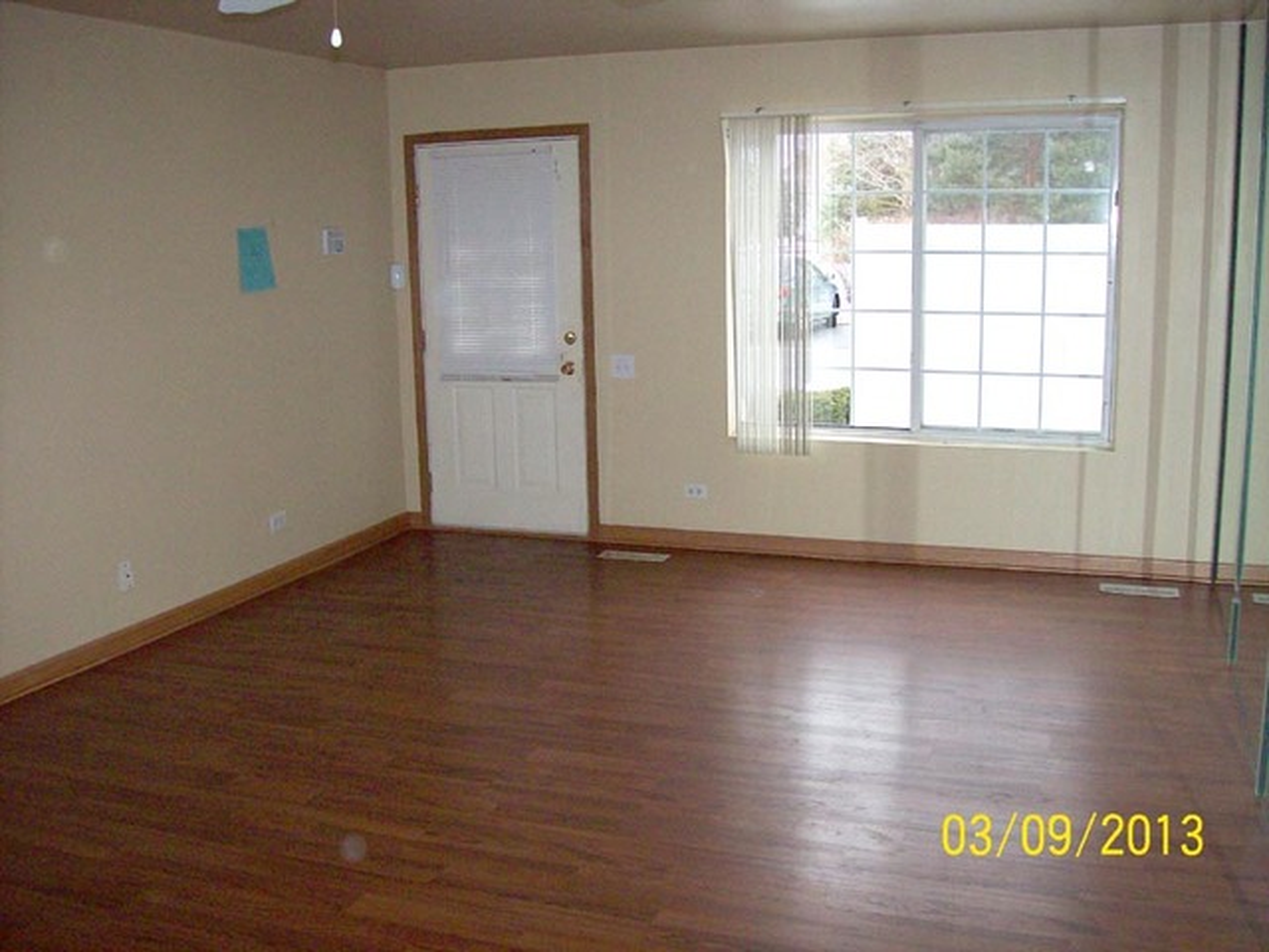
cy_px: 476
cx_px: 634
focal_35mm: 36
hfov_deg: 51.4
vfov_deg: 39.7
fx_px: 1320
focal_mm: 6
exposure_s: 1/64
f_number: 2.7
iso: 140
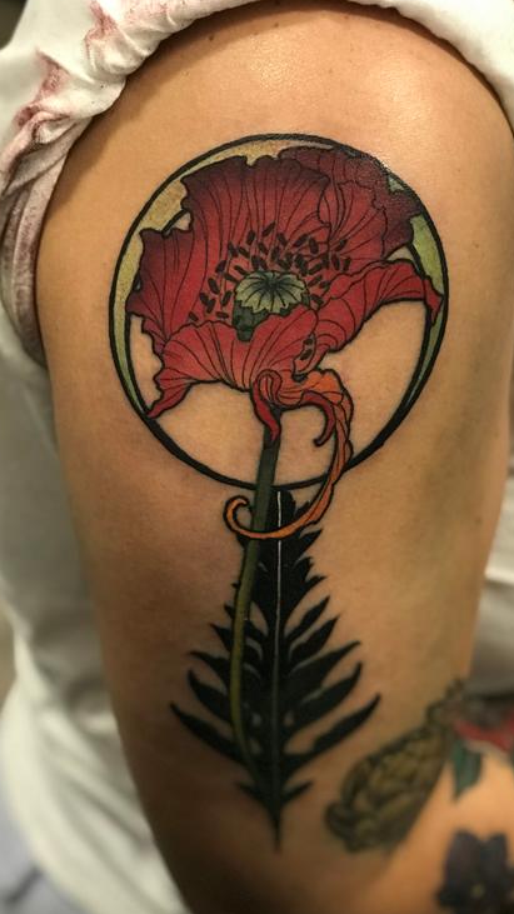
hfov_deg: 17.7
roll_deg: -12.3
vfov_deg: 31.0
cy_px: 480
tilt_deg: -35.0
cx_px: 295
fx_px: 1648
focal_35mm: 68
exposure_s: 1/60
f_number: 2.8
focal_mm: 6.6
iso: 400
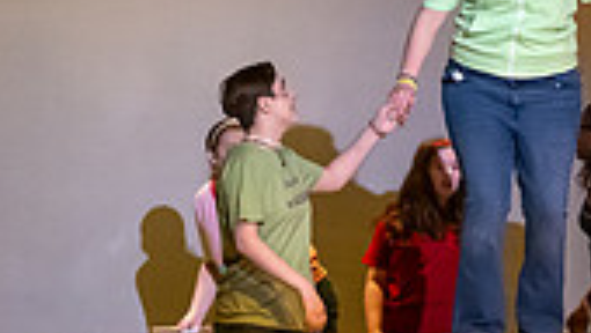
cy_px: 199
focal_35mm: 388
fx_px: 6086
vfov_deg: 3.1
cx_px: 532
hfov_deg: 5.6
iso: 4000
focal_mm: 90
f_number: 2.8
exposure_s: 1/500
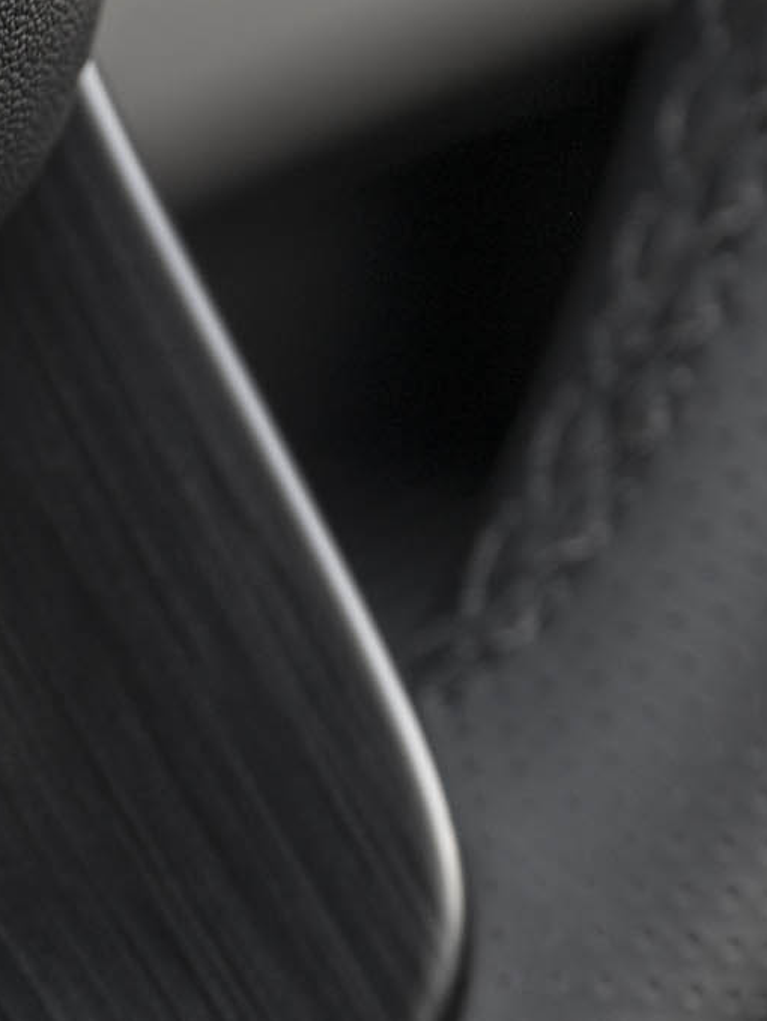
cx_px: -988
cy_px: 1030
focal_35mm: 298
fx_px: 8796
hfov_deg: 4.9
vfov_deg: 6.6
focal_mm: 65
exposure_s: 1/30
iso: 200
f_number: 4
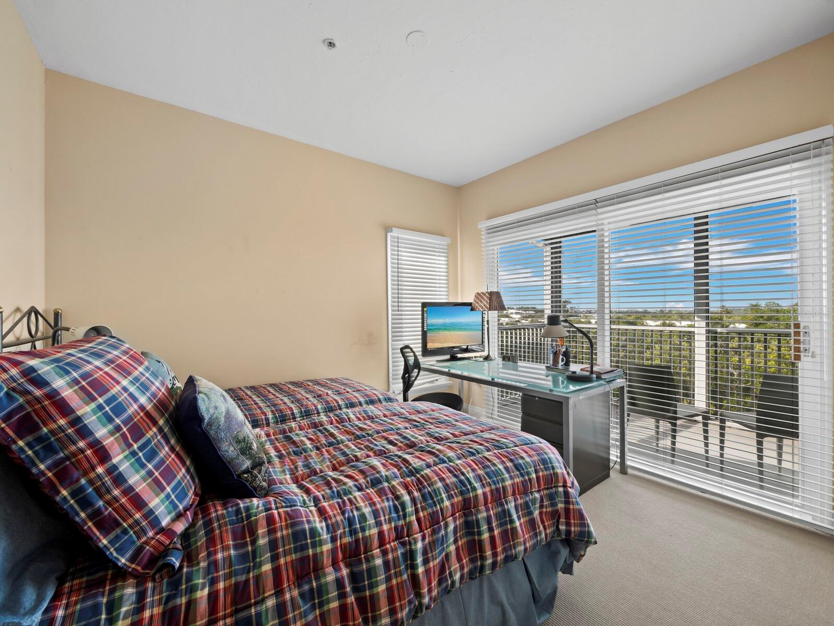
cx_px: 417
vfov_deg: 85.7
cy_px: 313
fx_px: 337
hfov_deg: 102.0
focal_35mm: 14
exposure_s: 1/1.67
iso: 320
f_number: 11
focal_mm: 7
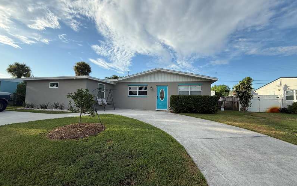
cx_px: 149
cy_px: 93
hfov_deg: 101.4
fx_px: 121
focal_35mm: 15
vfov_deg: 74.8
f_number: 2.2
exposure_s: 1/1087
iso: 50
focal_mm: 2.22
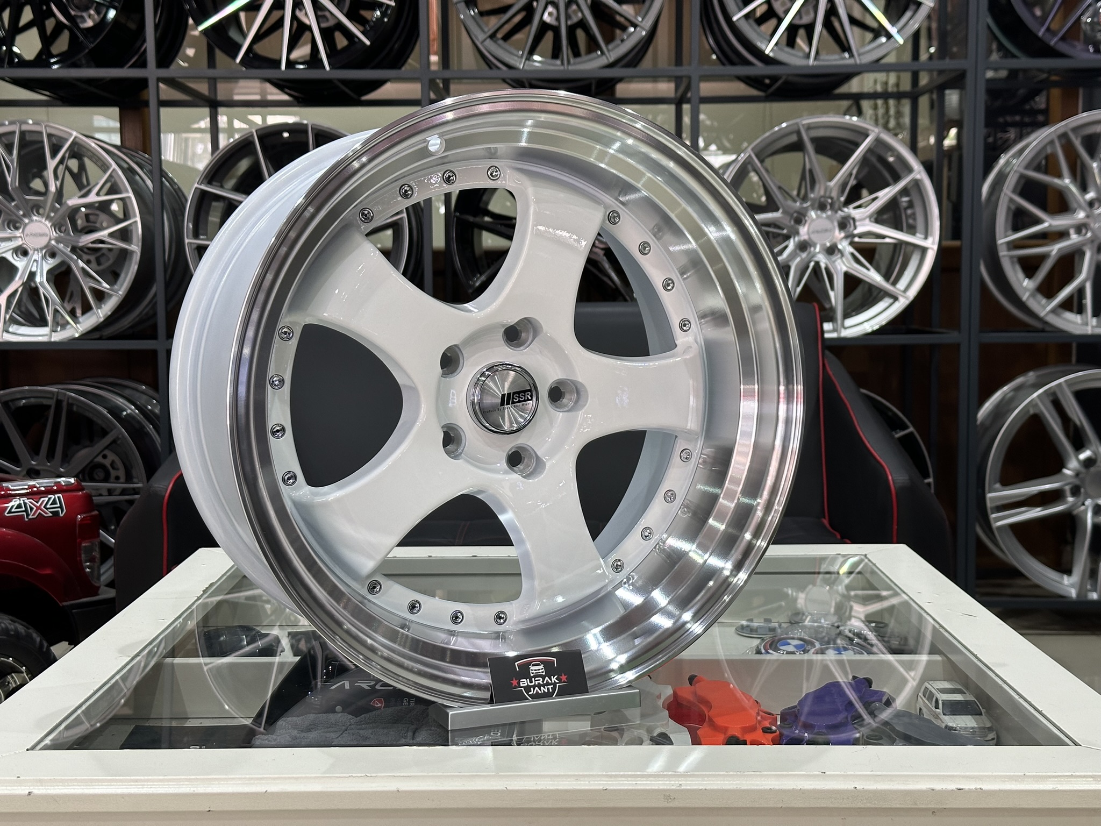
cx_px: 550
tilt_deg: -5.4
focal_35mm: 48
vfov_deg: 30.3
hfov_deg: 39.7
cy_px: 413
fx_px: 1527
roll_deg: +0.5
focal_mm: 6.86
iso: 80
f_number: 1.78
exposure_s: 1/50
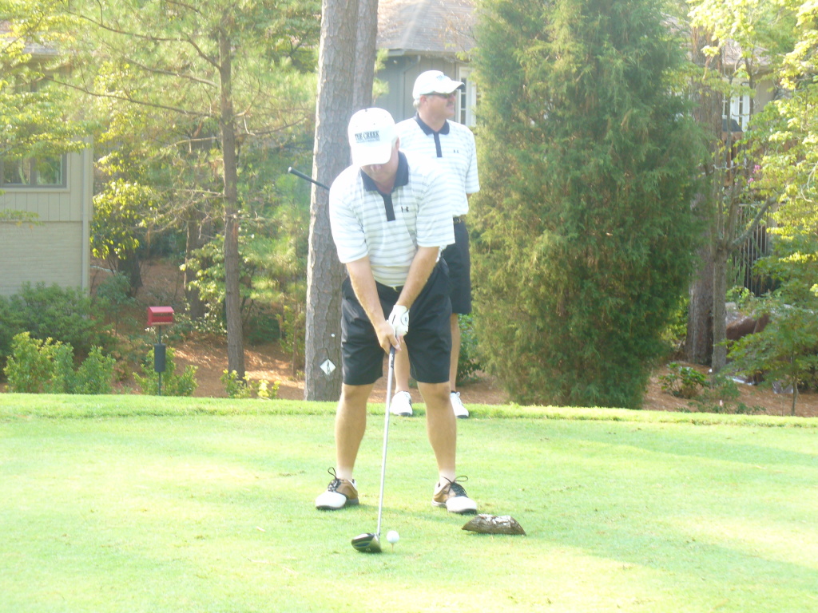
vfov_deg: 15.1
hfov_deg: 20.0
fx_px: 2316
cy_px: 306
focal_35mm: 98
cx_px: 409
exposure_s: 1/60
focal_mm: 16.1
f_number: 3.5
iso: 80
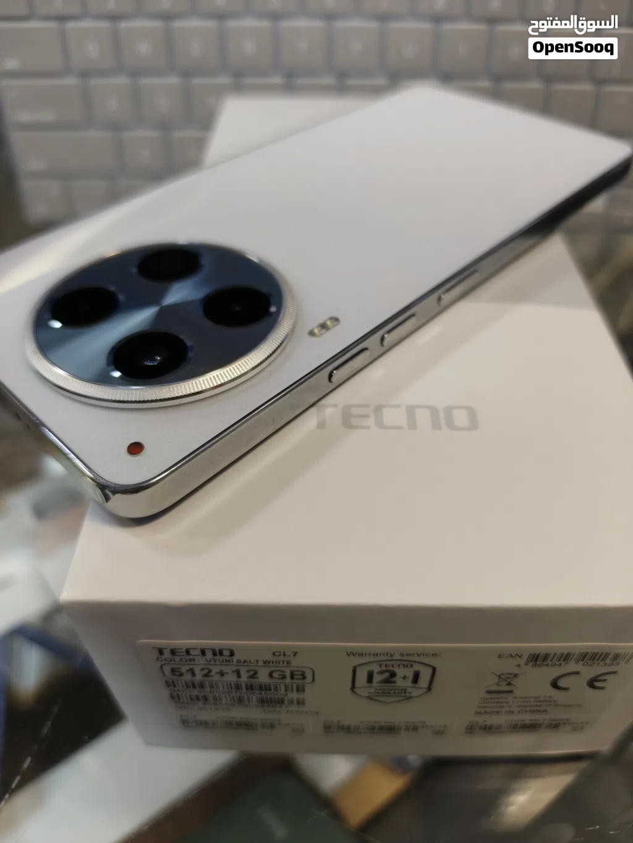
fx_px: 561
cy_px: 422
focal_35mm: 23
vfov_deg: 73.9
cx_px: 316
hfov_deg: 58.9
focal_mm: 5.56
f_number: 1.8
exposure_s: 1/100
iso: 105
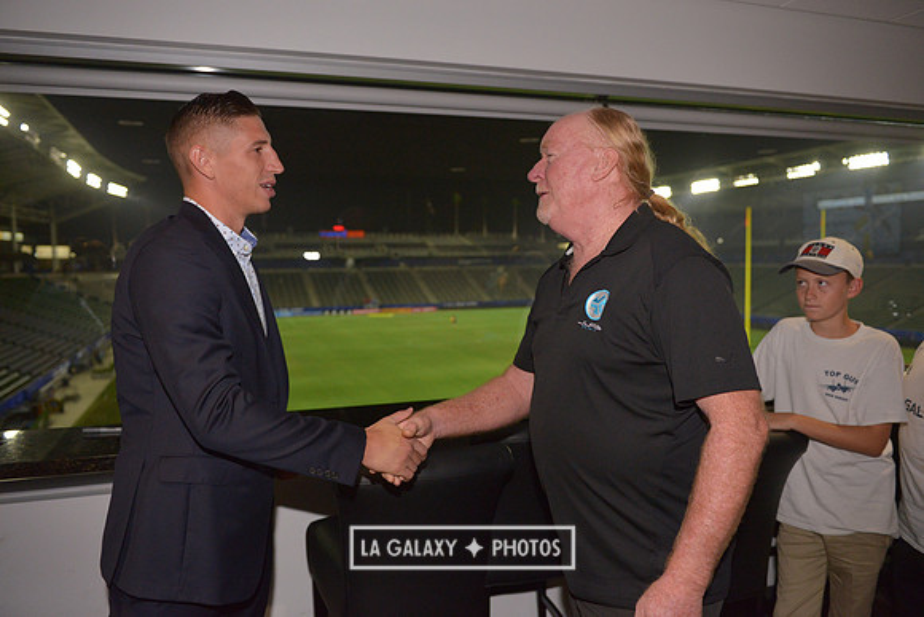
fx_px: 719
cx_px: 462
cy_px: 308
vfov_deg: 46.4
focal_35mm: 28
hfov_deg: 65.5
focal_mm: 28
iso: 2500
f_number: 3.2
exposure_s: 1/1600
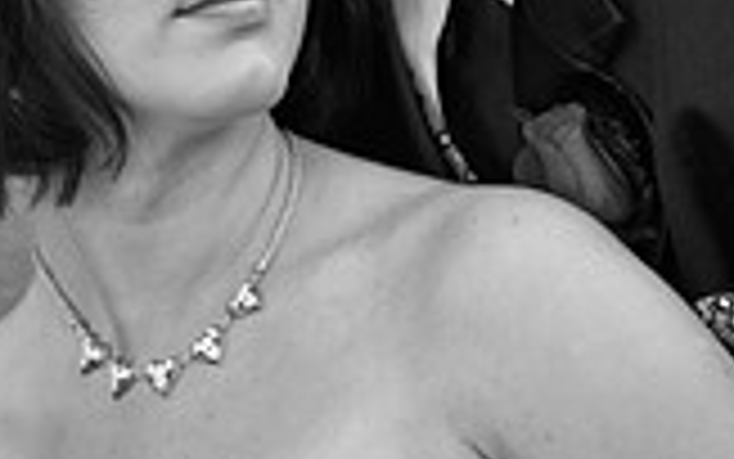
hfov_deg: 3.7
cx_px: 250
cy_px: 27
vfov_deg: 2.3
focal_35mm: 561
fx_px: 11226
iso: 500
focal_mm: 200
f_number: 2.8
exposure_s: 1/400
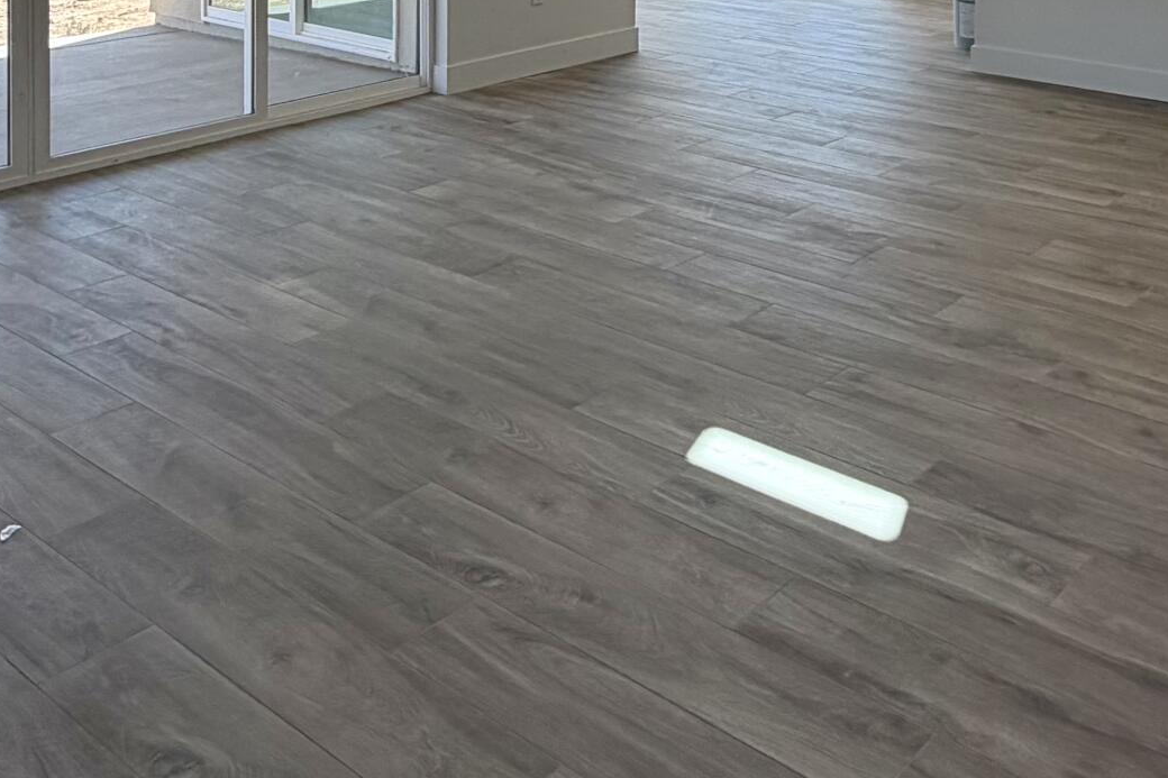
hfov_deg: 45.8
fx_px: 1362
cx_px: 763
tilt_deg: -1.9
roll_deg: -0.4
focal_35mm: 42
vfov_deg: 27.5
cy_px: -186
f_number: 2.2
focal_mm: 2.22
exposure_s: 1/151
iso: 50
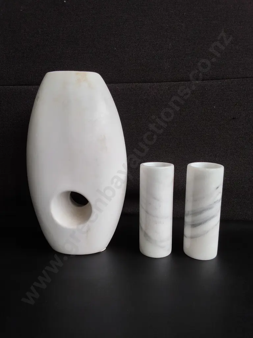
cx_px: 126
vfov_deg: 65.3
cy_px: 169
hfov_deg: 51.4
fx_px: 263
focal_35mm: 27
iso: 40
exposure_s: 1/100
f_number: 2
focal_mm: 2.87
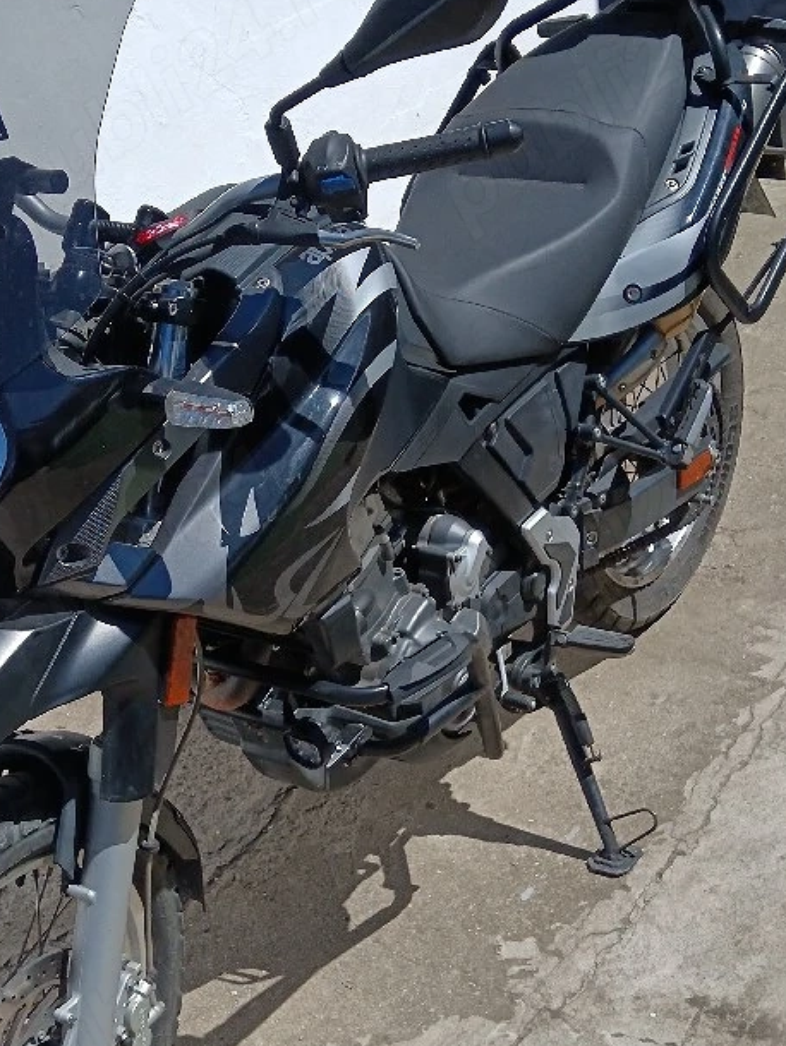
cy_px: 596
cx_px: 297
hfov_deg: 24.8
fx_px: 1785
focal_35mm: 59
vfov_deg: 32.6
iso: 102
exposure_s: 1/1667
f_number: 1.9
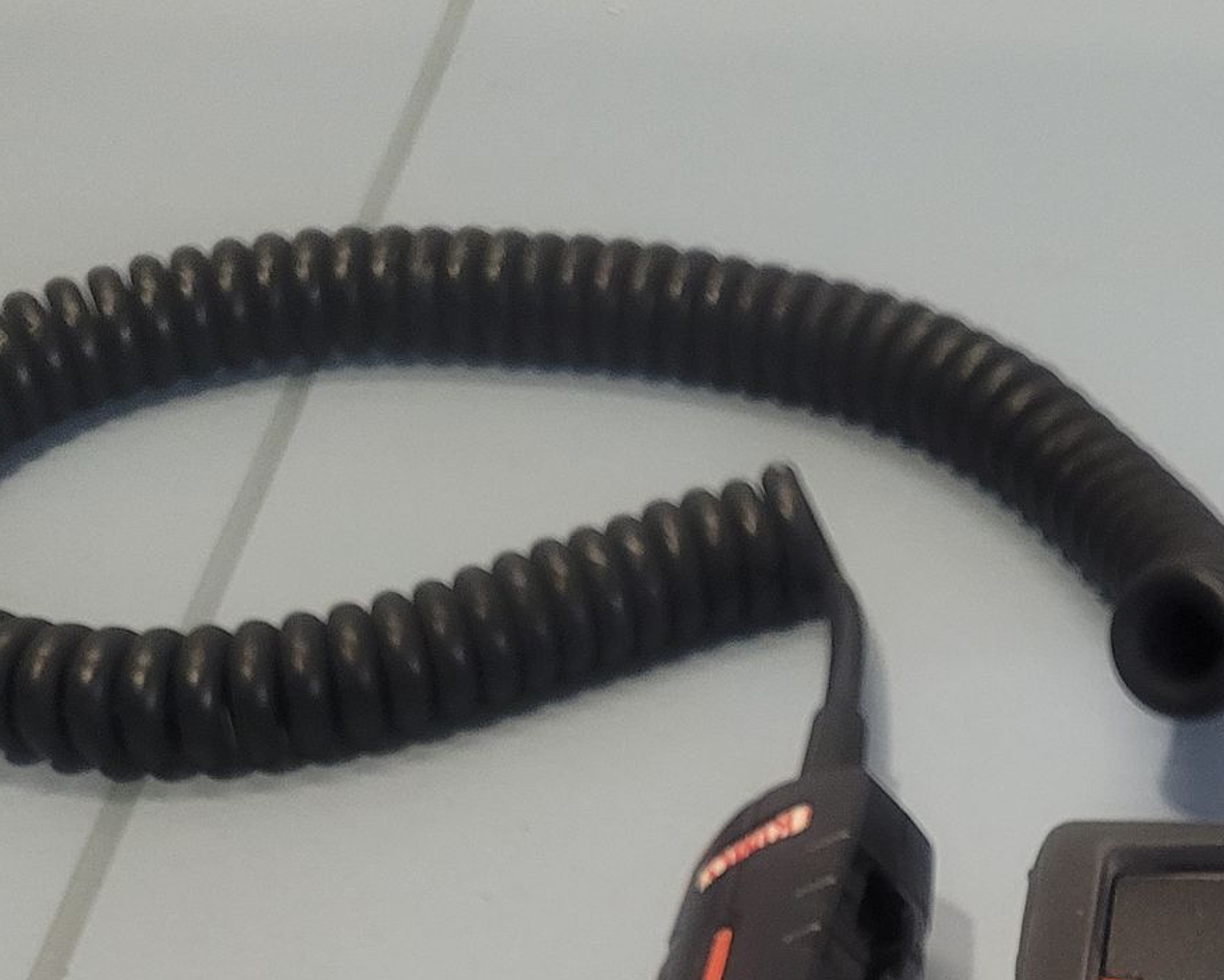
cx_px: 1253
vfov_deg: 18.3
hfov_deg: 25.6
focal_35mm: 70
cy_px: 1644
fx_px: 2536
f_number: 1.8
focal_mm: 5.4
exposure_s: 1/100
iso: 250
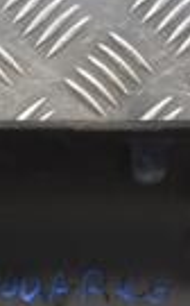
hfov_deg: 6.0
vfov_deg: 9.5
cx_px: -48
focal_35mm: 218
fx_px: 1812
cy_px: 349
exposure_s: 1/60
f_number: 4.8
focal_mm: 32
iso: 720
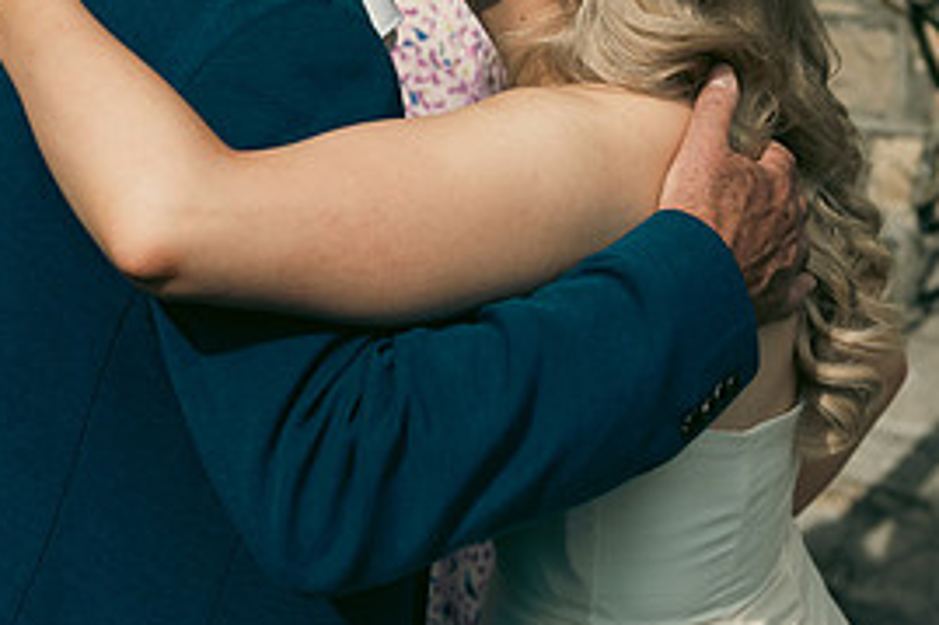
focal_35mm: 82
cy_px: 37
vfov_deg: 16.4
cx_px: 377
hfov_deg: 24.7
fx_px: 2137
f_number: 3.5
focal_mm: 38
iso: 125
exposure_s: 1/4000
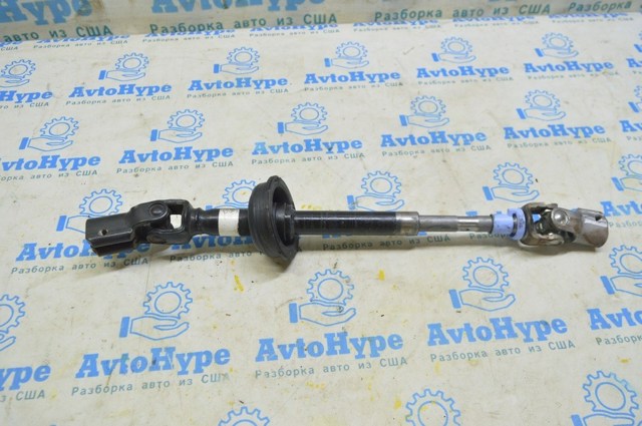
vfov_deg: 43.5
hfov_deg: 62.0
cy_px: 213
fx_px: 534
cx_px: 321
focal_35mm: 30
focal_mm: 20
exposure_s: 1/20
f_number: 5.6
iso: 400
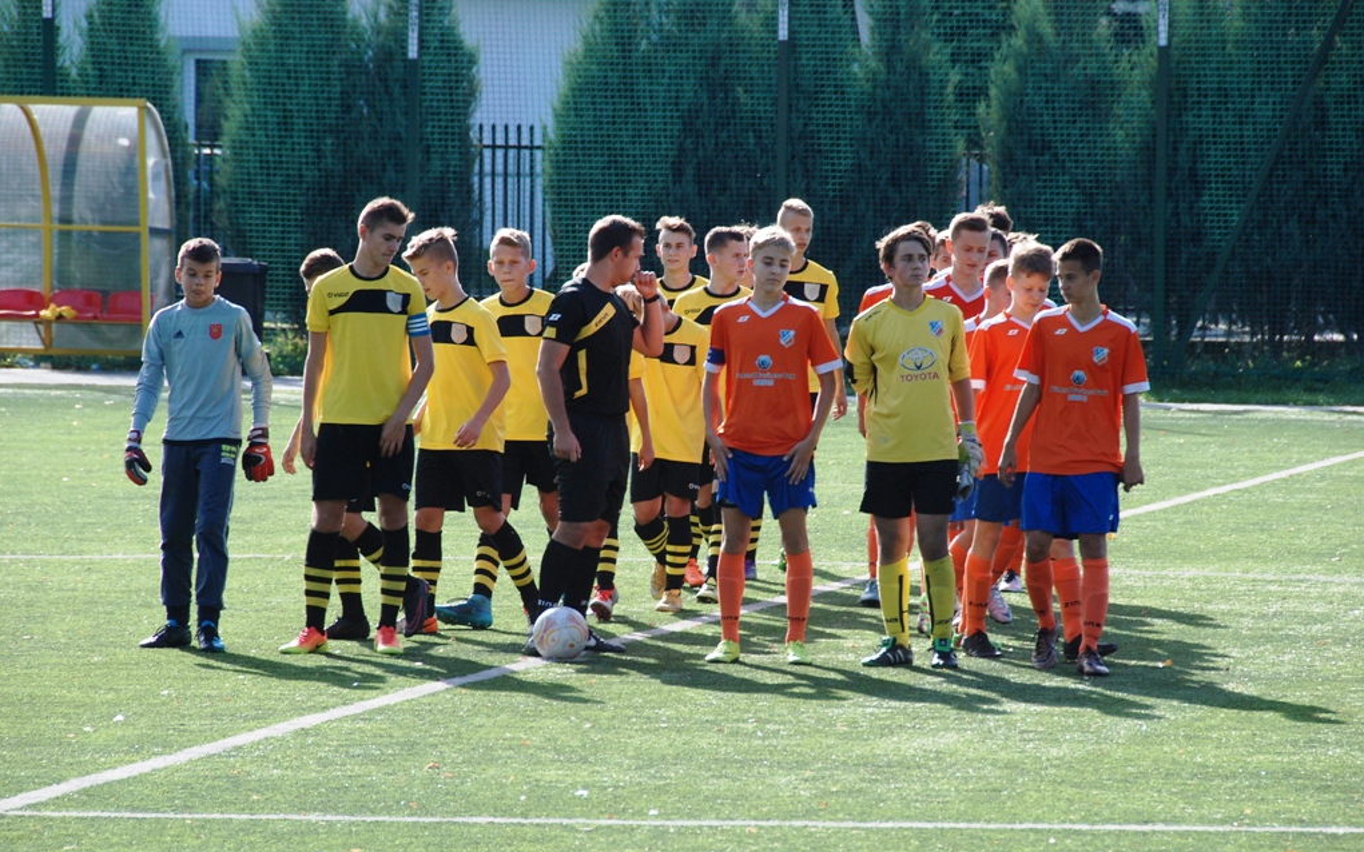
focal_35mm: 261
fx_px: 9702
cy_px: 436
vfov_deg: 5.0
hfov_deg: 8.0
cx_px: 681
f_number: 5.6
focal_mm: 170
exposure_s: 1/320
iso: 400
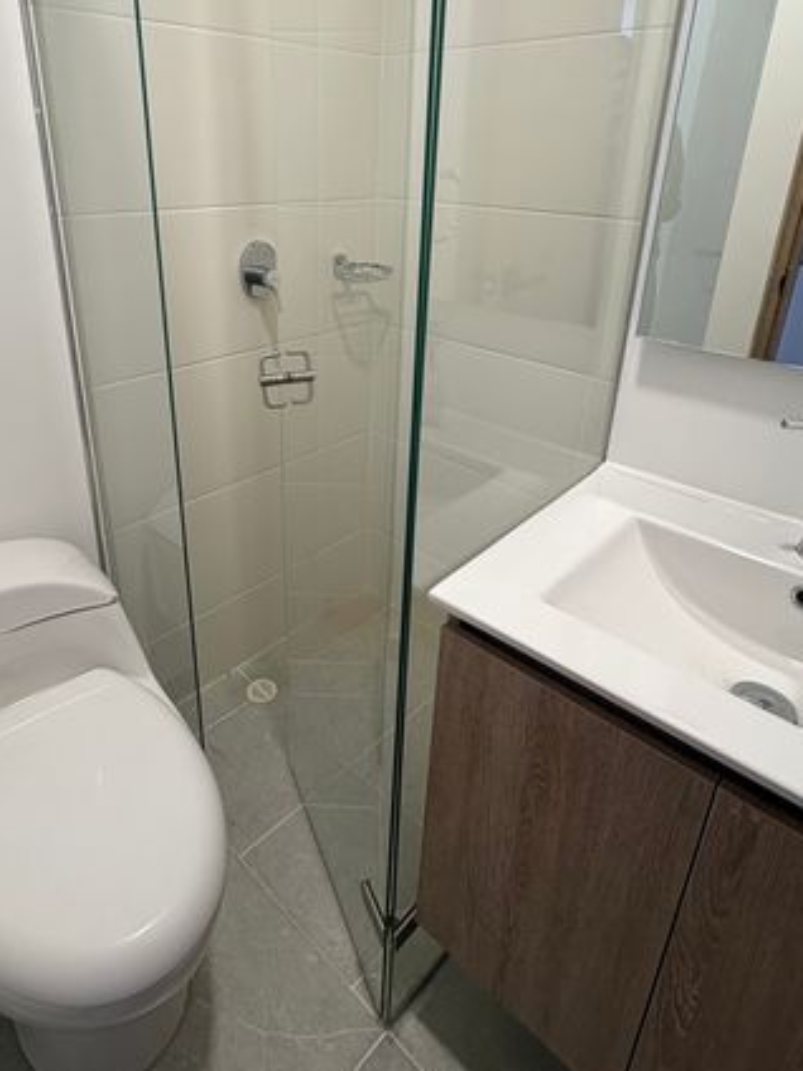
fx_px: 680
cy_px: 416
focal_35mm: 22
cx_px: 343
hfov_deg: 60.8
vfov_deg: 75.3
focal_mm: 2.22
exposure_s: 1/60
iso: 160
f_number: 2.2
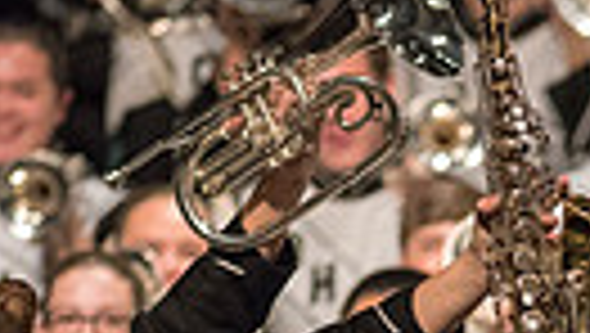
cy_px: 749
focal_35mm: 1391
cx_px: 860
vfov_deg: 0.9
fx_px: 21784
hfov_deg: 1.6
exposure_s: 1/500
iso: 4000
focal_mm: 300
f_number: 2.8
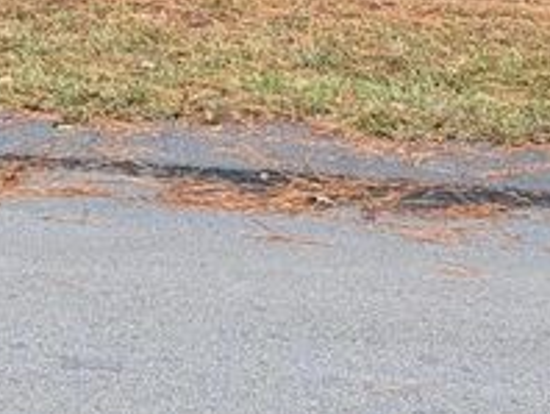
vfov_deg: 10.1
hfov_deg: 15.7
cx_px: 44
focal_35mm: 124
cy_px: -652
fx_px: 1973
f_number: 1.85
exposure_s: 1/237
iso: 39
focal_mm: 6.81
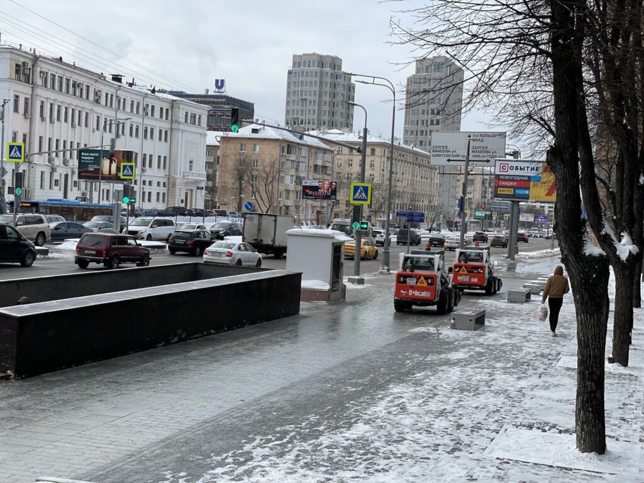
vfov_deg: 28.0
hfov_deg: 36.8
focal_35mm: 52
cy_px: 242
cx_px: 322
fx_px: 967
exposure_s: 1/516
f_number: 2
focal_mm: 6
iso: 32
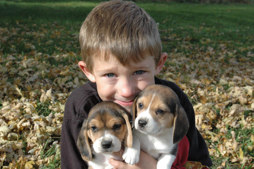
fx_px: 529
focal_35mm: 75
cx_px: 127
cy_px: 84
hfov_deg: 27.0
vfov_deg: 18.1
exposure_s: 1/800
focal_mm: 50
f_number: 14
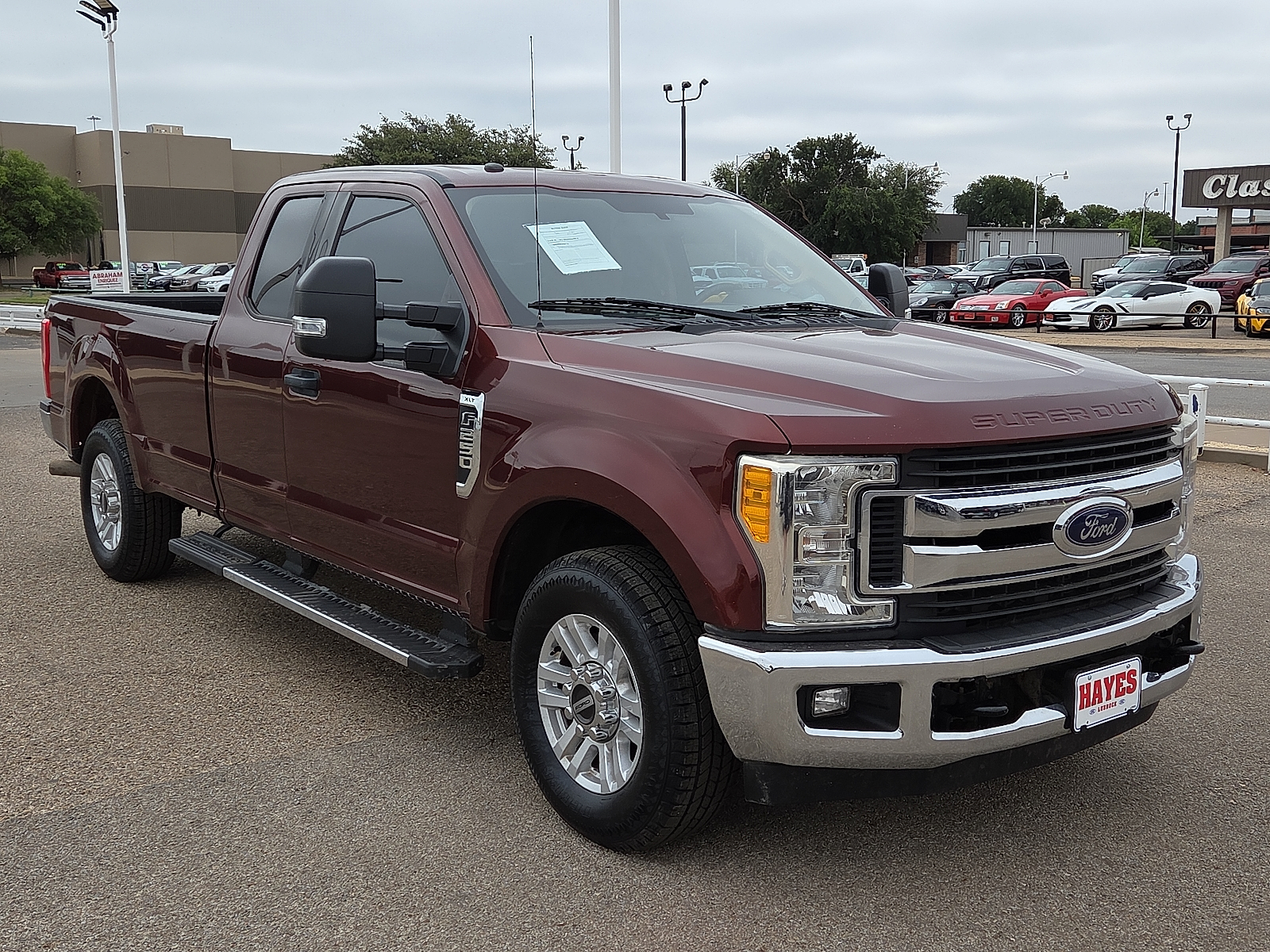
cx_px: 635
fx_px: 1357
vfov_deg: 38.7
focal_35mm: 37
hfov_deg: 50.1
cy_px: 476
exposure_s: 1/3333
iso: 76
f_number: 1.8
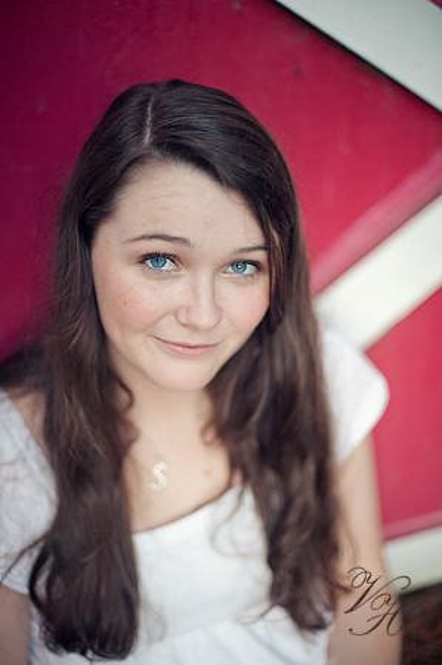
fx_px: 923
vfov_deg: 39.6
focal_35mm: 50
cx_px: 221
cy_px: 332
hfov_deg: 26.9
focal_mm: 50
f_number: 1.4
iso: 200
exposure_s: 1/200
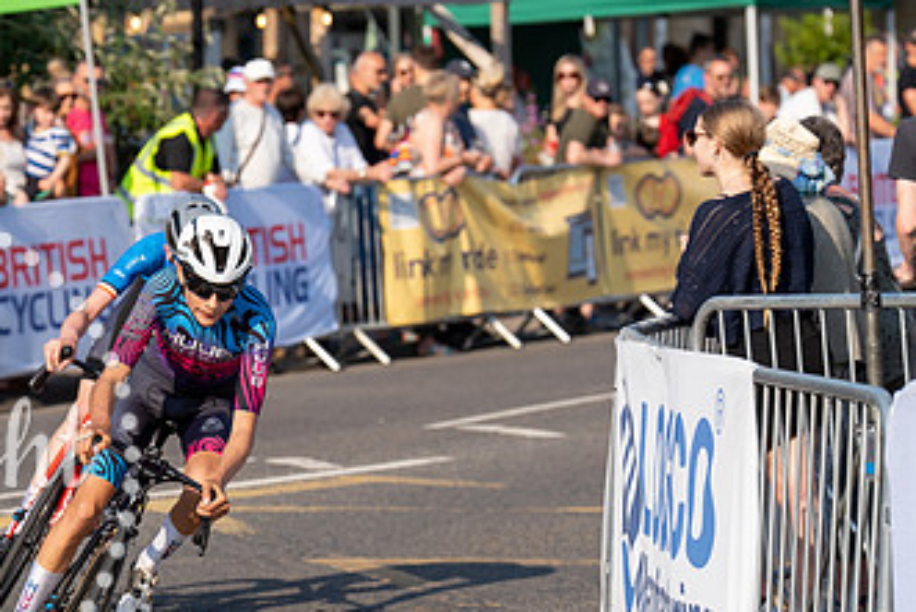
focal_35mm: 221
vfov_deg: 6.2
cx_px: 310
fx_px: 5625
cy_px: 317
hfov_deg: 9.3
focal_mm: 126
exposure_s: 1/1000
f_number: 4
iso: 160
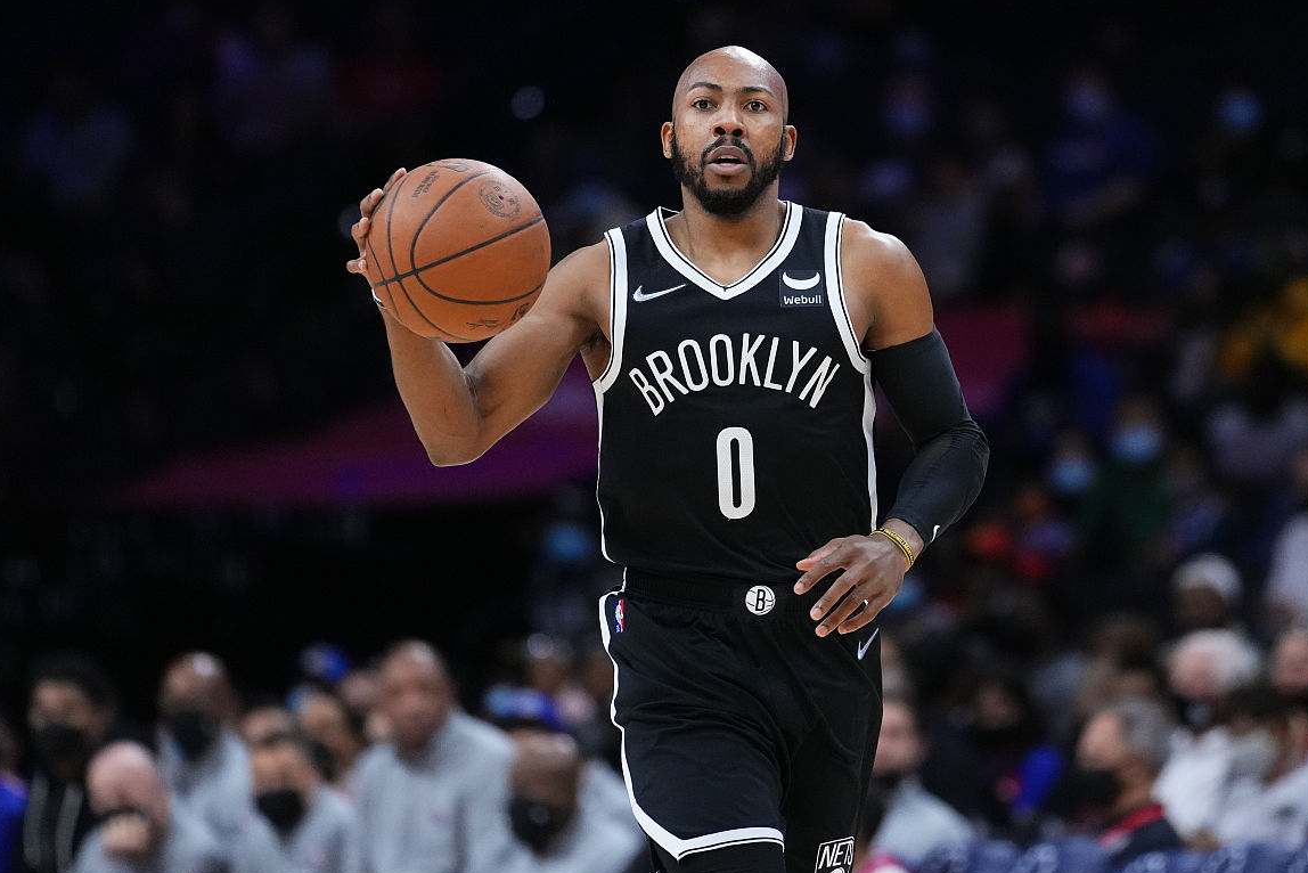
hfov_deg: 9.8
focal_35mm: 209
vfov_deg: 6.6
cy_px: 450
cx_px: 640
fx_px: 7595
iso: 3200
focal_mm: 200
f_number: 2.8
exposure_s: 1/2000
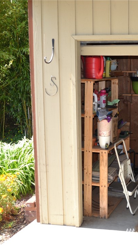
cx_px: 143
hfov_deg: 22.1
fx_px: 338
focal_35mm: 52
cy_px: 122
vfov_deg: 39.9
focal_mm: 22
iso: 100
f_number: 4
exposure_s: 1/125
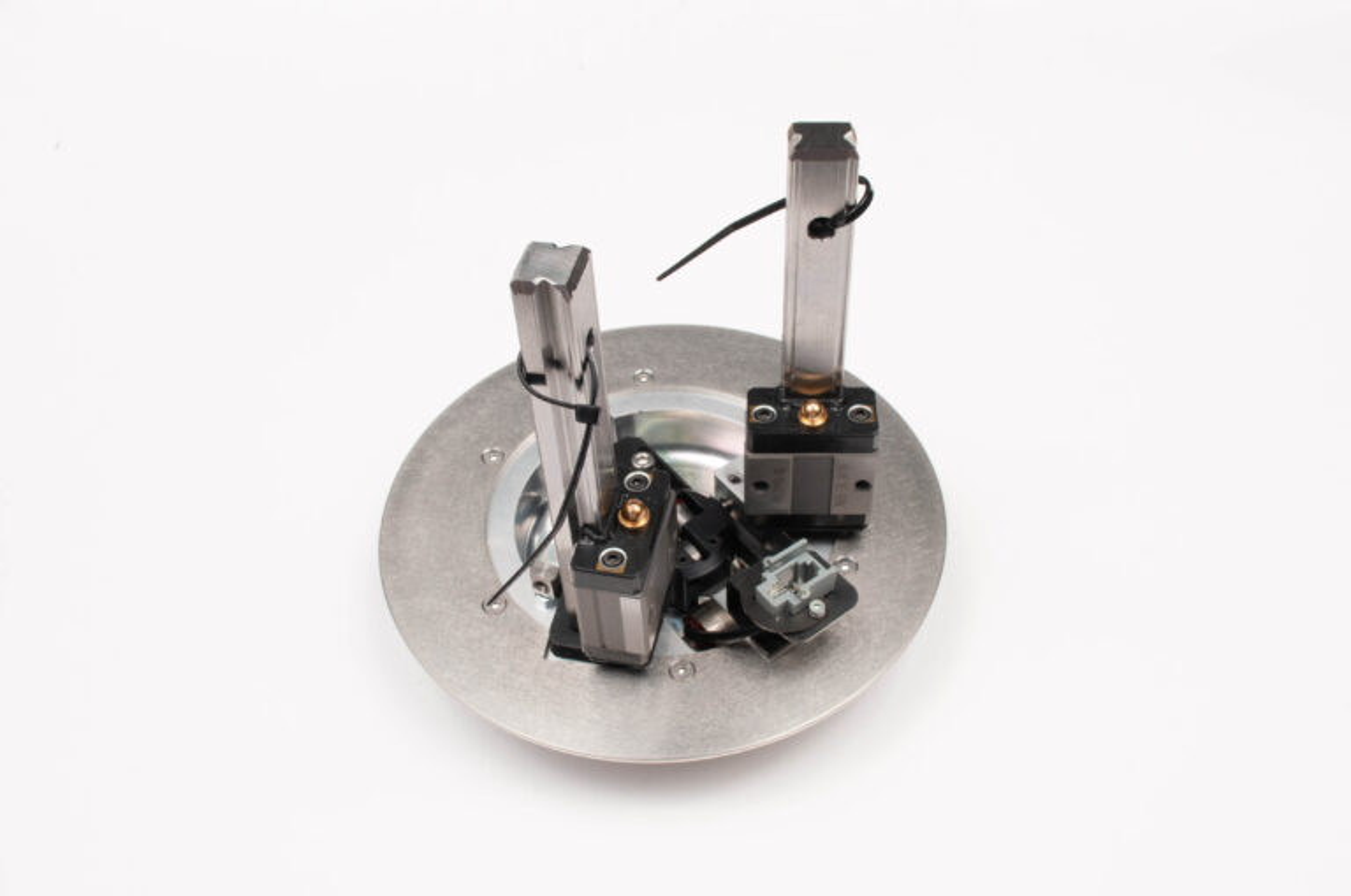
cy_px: 448
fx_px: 1237
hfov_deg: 57.3
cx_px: 676
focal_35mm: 33
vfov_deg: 39.9
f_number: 13
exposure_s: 1/80
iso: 200
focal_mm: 22
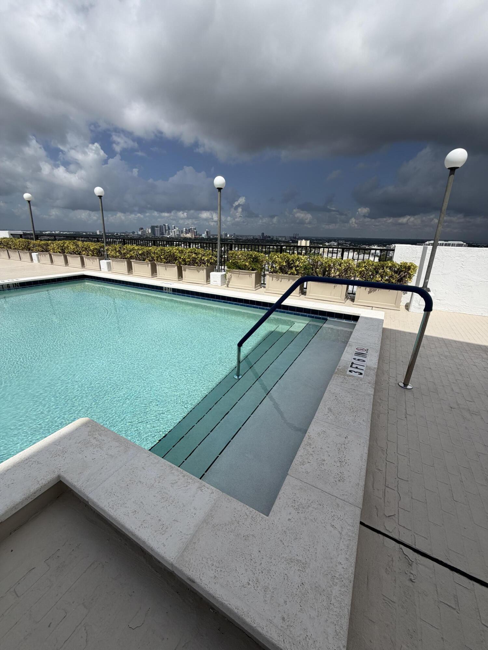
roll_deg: -2.3
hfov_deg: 85.7
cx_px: 244
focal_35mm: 14
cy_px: 325
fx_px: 263
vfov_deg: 102.1
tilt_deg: -19.3
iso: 20
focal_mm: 2.22
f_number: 2.2
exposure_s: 1/2165
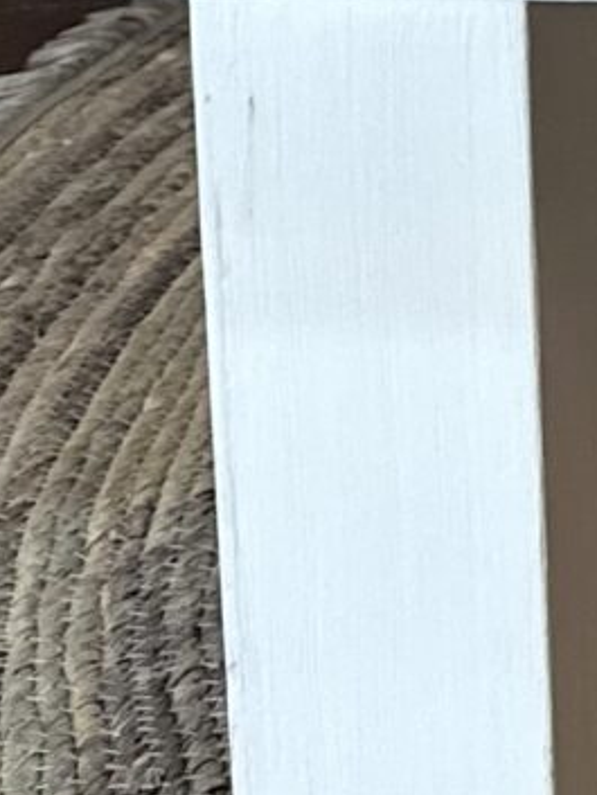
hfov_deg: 7.6
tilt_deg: -14.3
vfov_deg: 10.0
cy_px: -1056
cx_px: 1730
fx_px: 3999
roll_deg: -3.1
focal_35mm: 174
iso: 160
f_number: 1.78
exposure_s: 1/100
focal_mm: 6.86
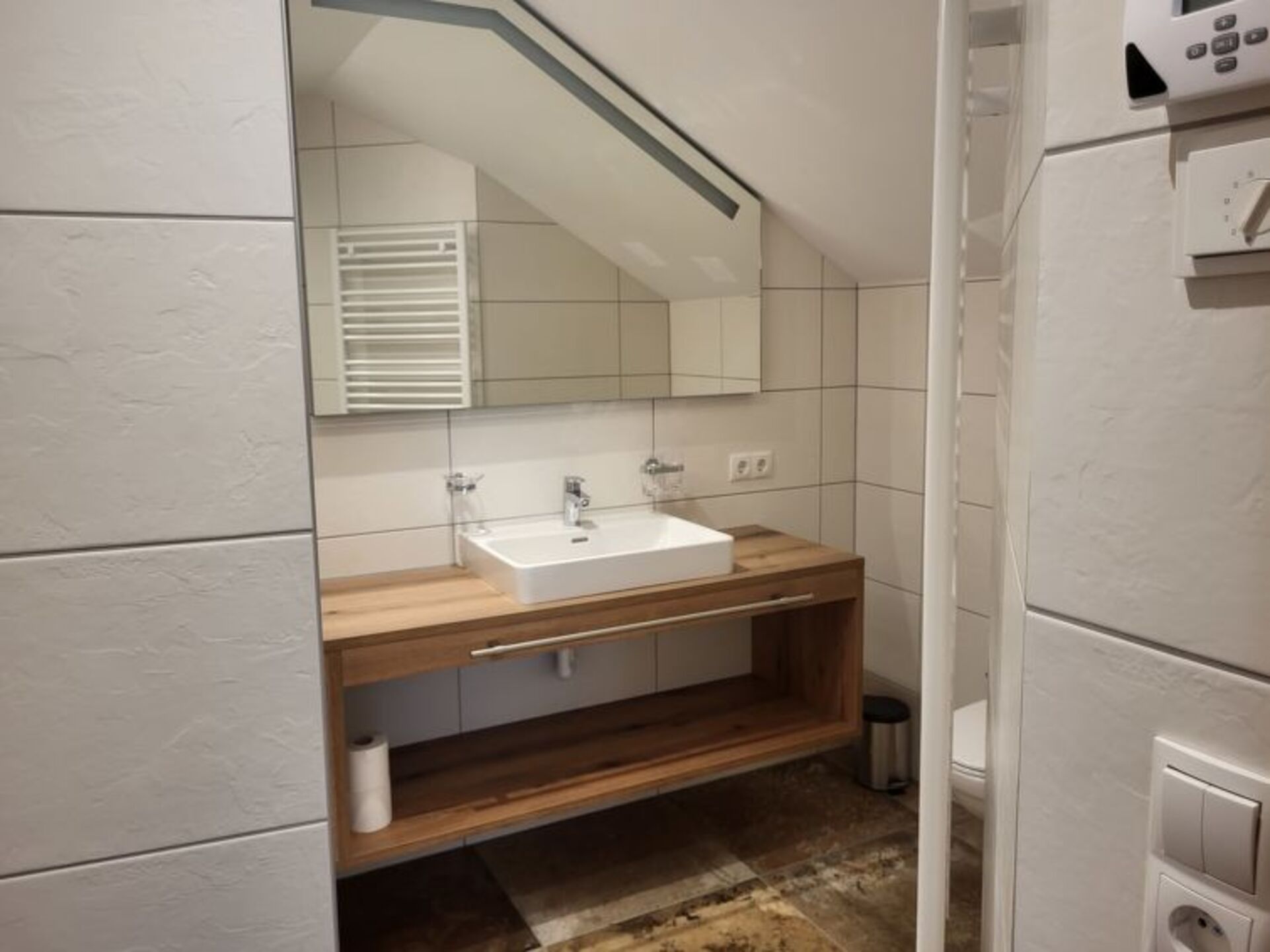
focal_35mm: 26
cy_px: 476
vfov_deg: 53.1
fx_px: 954
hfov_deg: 67.3
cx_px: 635
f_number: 1.8
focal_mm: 5.4
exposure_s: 1/100
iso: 200
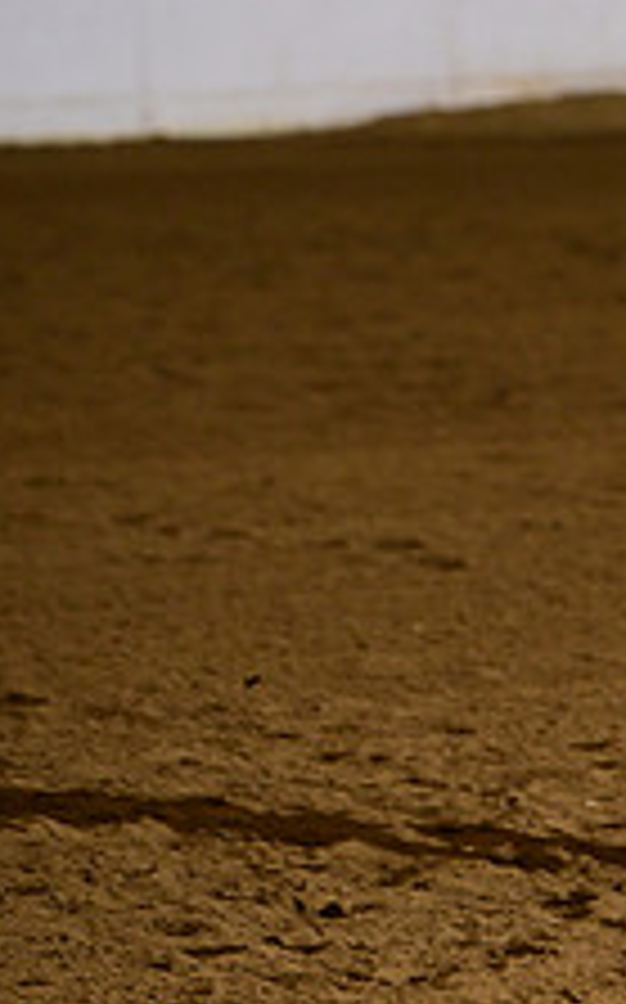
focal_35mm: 531
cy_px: 268
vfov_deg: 4.0
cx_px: 1220
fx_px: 14523
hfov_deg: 2.5
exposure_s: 1/200
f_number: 4.5
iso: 2000
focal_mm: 200
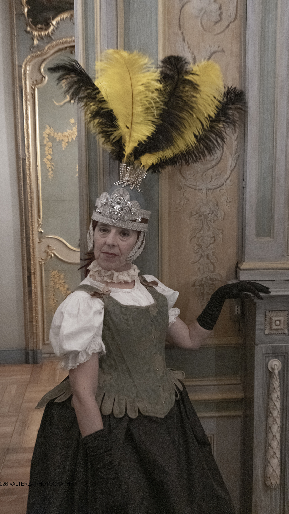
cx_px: 159
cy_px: 257
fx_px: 559
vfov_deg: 49.4
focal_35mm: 41
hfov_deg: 29.0
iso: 5000
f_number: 4
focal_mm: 26
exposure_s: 1/125
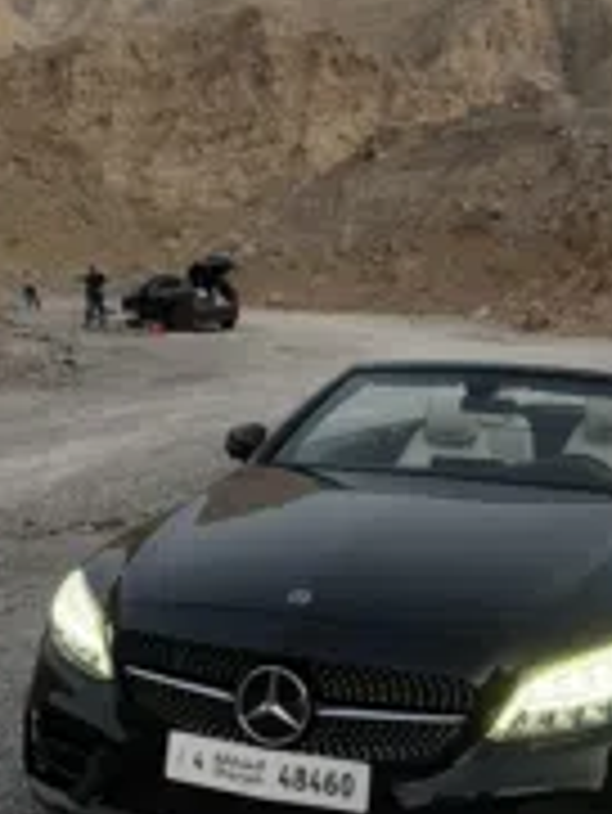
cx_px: 346
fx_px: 1248
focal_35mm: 53
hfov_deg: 27.5
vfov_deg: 36.1
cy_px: 468
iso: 640
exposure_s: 1/60
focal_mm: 6.76
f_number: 1.78
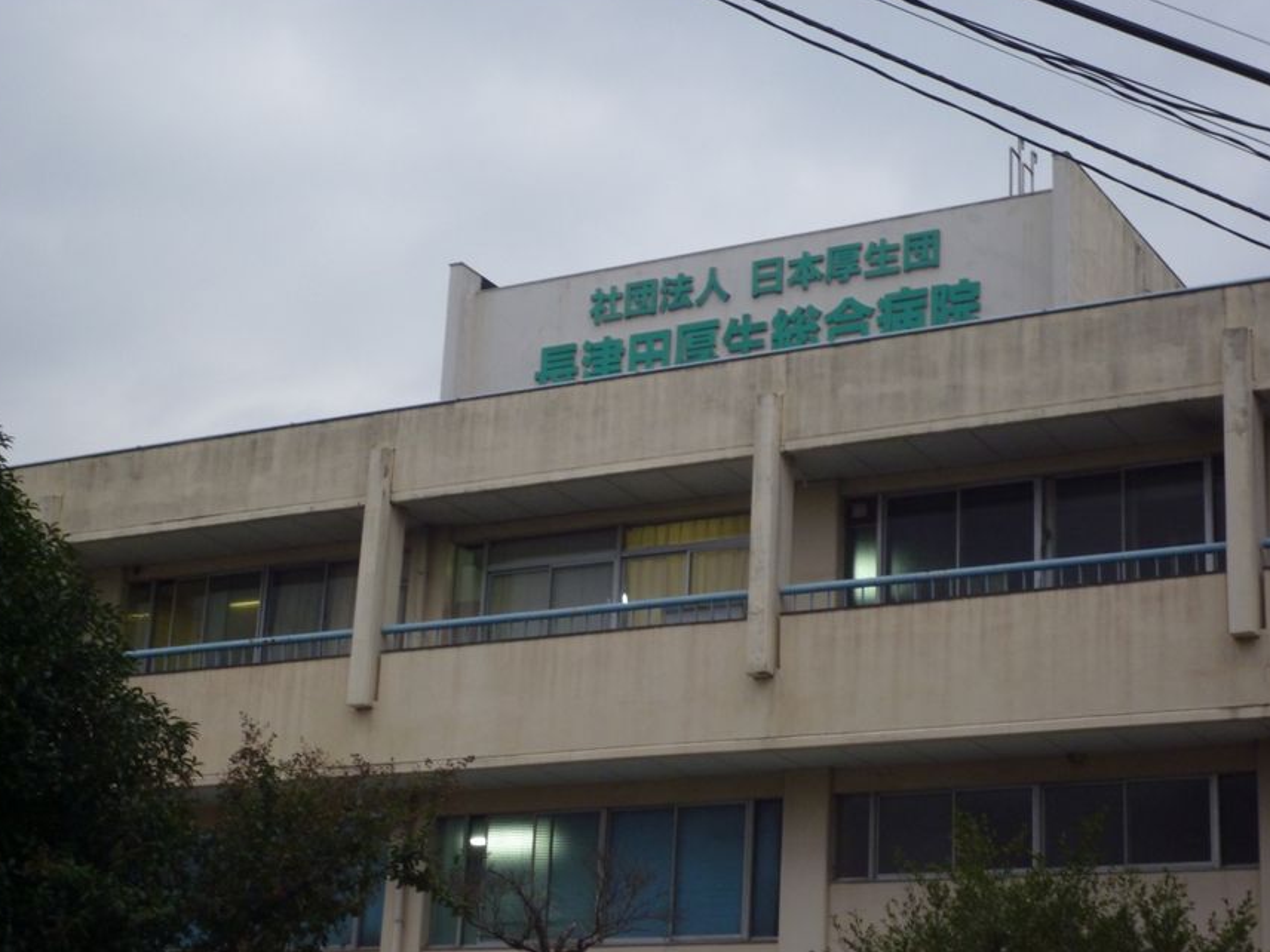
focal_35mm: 72
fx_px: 2642
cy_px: 472
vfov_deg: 20.4
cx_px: 631
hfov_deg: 27.0
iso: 200
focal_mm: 12.2
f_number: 4.9
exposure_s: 1/40
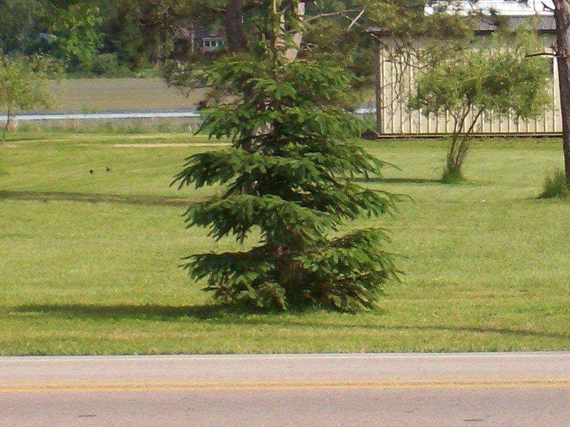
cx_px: 572
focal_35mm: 298
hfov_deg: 6.6
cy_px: -96
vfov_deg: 5.0
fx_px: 4905
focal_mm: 18
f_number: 4.8
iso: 80
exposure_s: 1/585
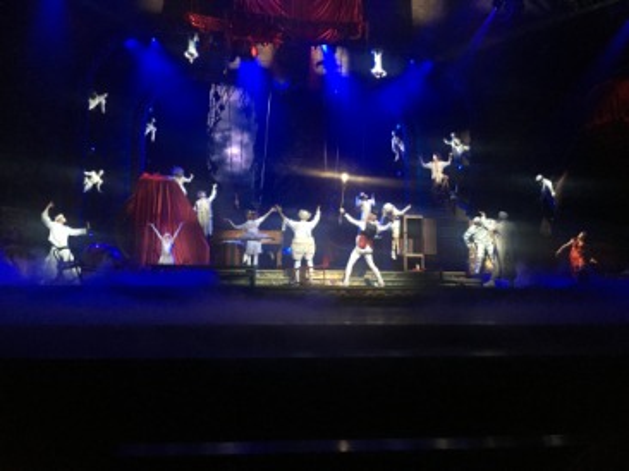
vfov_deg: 48.2
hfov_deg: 61.7
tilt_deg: +5.2
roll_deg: +0.0
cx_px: 314
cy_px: 236
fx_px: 527
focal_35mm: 29
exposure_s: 1/30
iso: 160
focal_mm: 4.15
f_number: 2.2
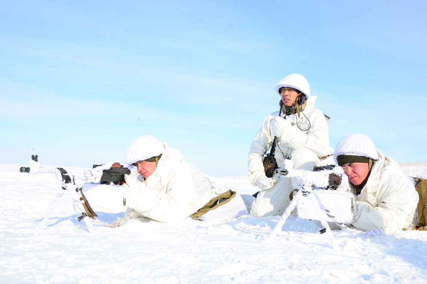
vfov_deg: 42.3
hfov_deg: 60.3
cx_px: 220
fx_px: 368
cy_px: 140
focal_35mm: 31
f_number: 14
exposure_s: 1/80
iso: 125
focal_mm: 20
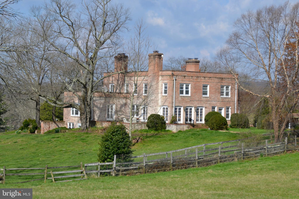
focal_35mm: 82
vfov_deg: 16.6
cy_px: 100
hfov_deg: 24.6
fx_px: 685
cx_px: 150
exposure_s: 1/250
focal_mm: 55
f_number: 8
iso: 100
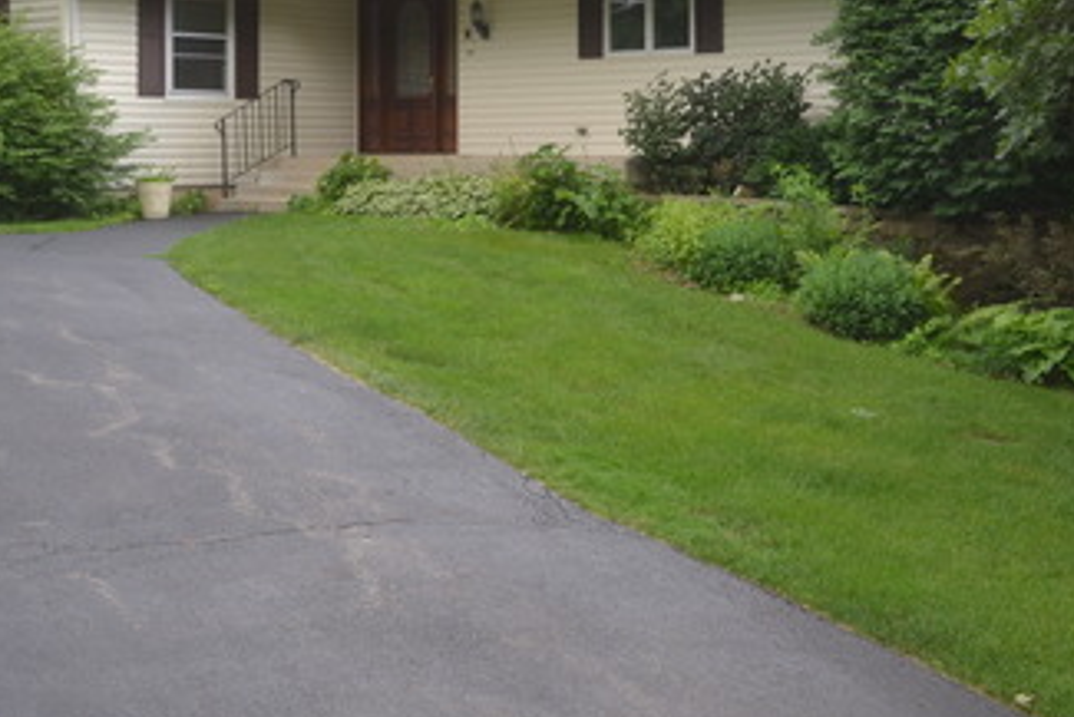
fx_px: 1761
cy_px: 94
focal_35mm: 59
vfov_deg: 22.5
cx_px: 618
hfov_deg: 33.9
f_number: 5.6
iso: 200
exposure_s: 1/125
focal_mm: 20
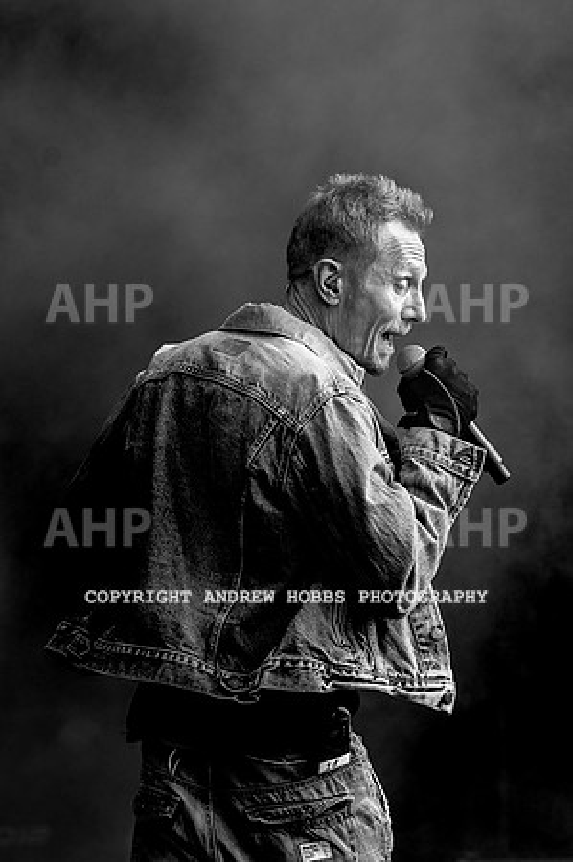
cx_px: 424
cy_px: 377
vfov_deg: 5.8
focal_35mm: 355
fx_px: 8497
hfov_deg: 3.9
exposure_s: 1/500
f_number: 5
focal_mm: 200
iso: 250
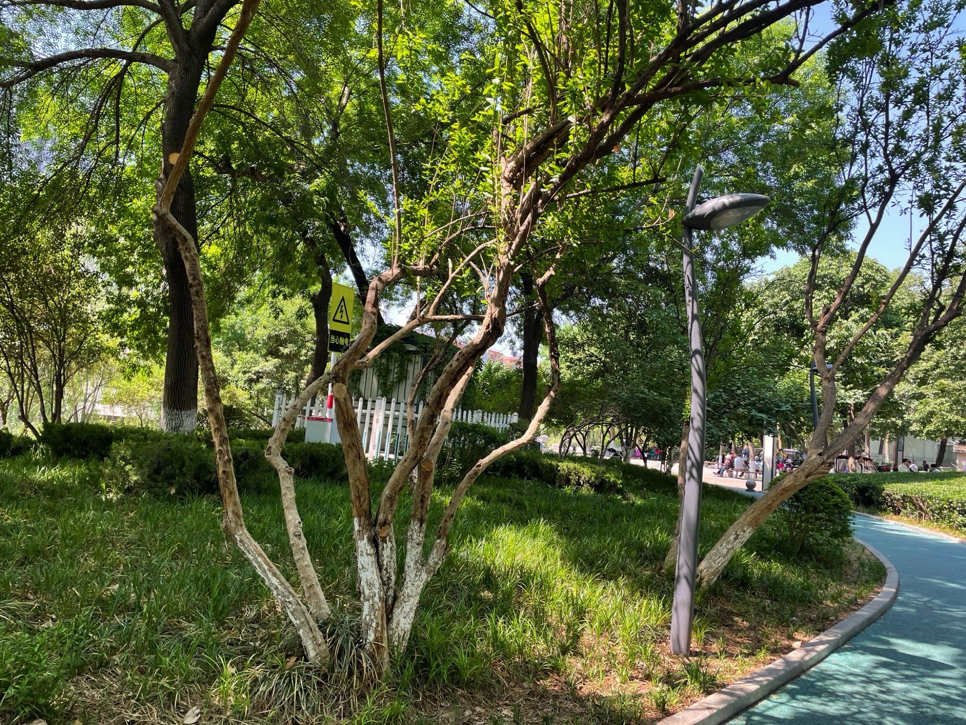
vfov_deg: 53.1
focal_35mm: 26
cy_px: 362
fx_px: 726
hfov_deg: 67.3
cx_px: 483
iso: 32
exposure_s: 1/337
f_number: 1.6
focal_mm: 4.2
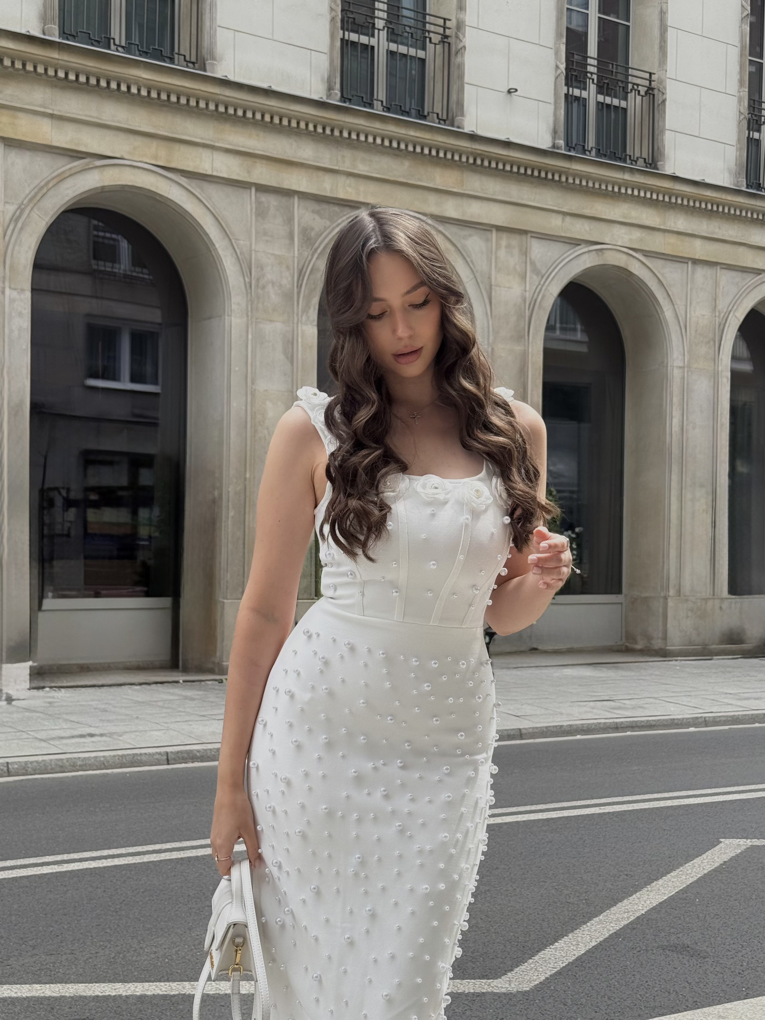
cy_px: 510
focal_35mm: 48
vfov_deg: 39.7
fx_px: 1414
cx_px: 382
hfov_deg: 30.3
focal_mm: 6.76
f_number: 1.78
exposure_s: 1/1513
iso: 64
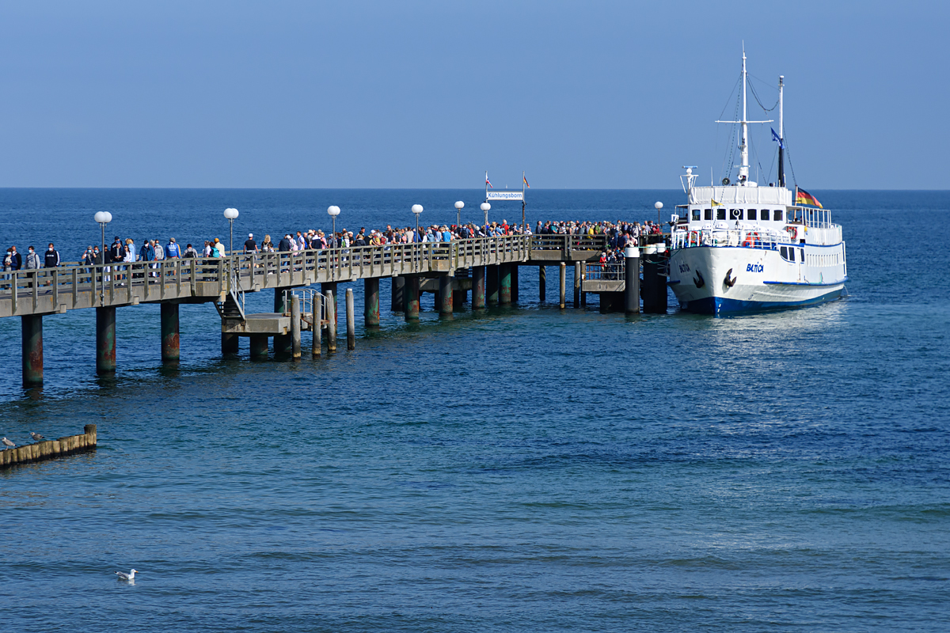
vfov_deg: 11.4
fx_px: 3166
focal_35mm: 120
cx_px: 475
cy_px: 316
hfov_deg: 17.1
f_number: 5.6
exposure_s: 1/2000
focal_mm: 80
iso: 200
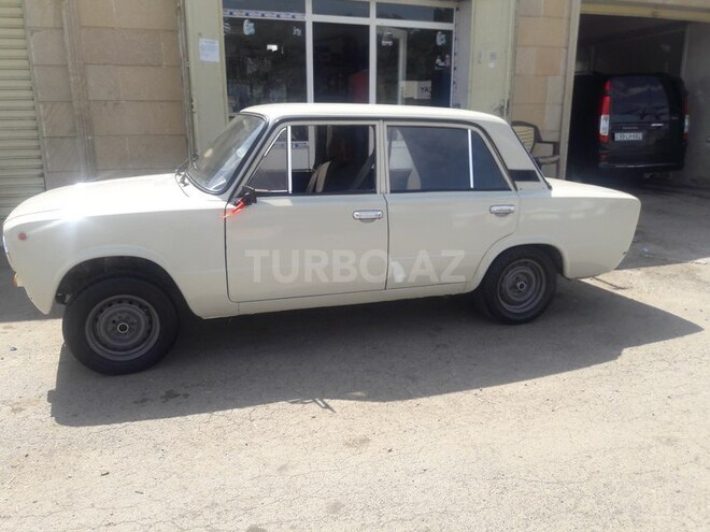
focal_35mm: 28
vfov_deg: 49.7
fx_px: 574
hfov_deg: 63.4
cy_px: 266
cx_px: 355
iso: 40
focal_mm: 3.7
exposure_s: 1/855
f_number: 1.9
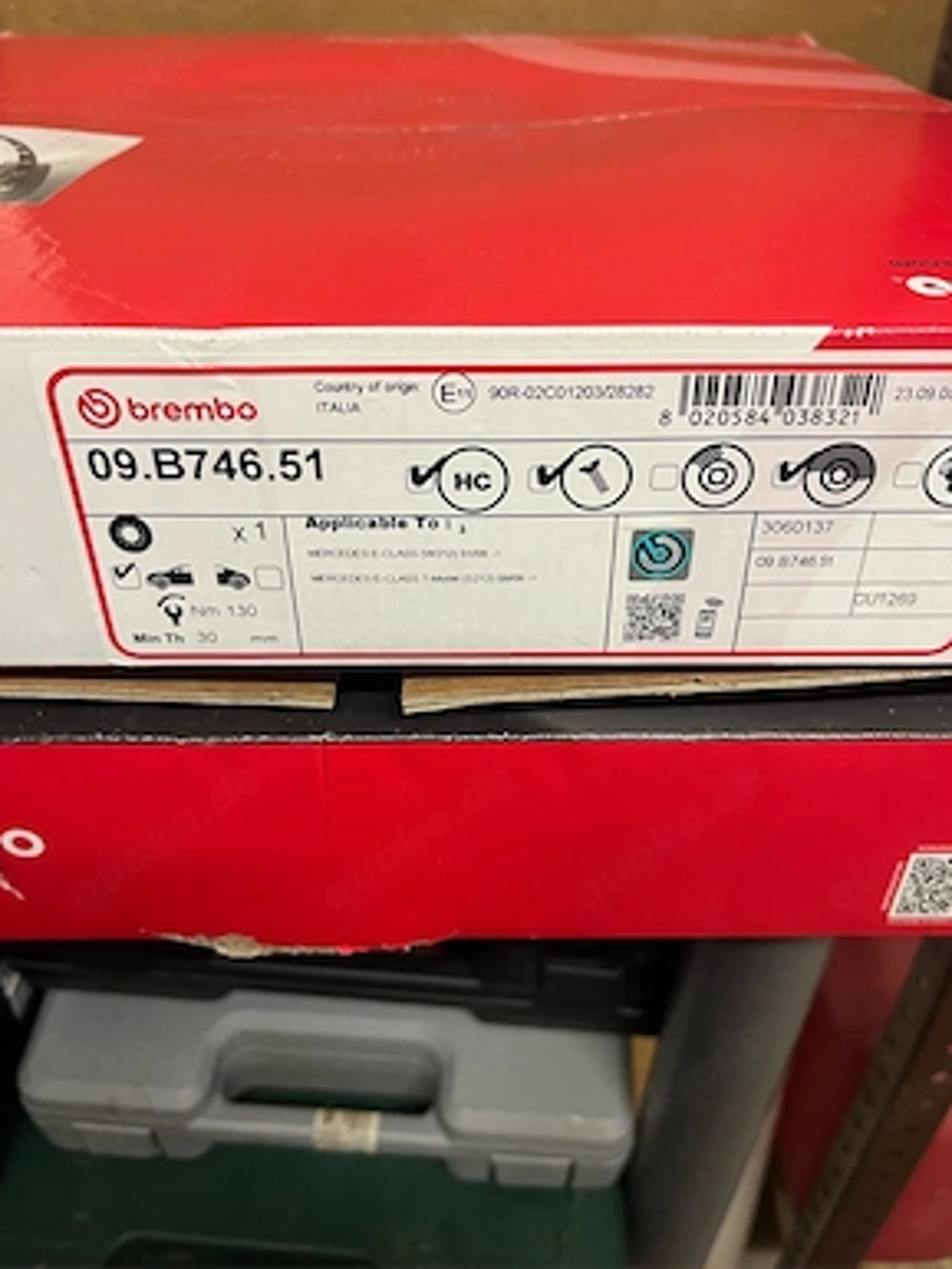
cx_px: 488
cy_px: 616
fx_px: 990
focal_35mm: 27
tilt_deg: -37.8
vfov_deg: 65.3
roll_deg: +0.7
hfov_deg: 51.4
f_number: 1.6
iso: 200
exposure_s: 1/50
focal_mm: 5.1
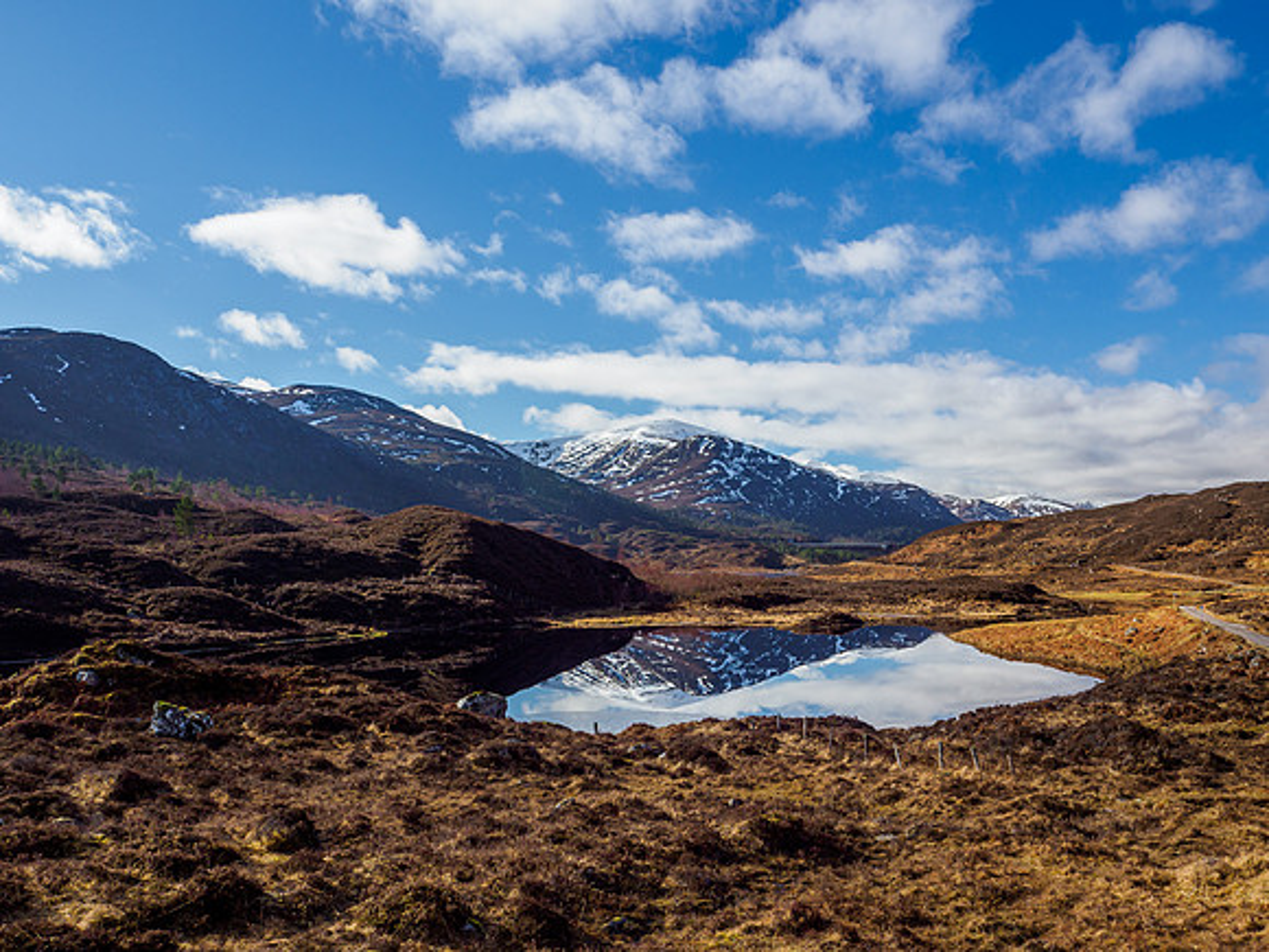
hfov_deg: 62.0
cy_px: 566
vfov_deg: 48.7
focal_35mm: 29
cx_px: 754
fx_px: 1046
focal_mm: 12
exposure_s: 1/100
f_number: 7.1
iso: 200
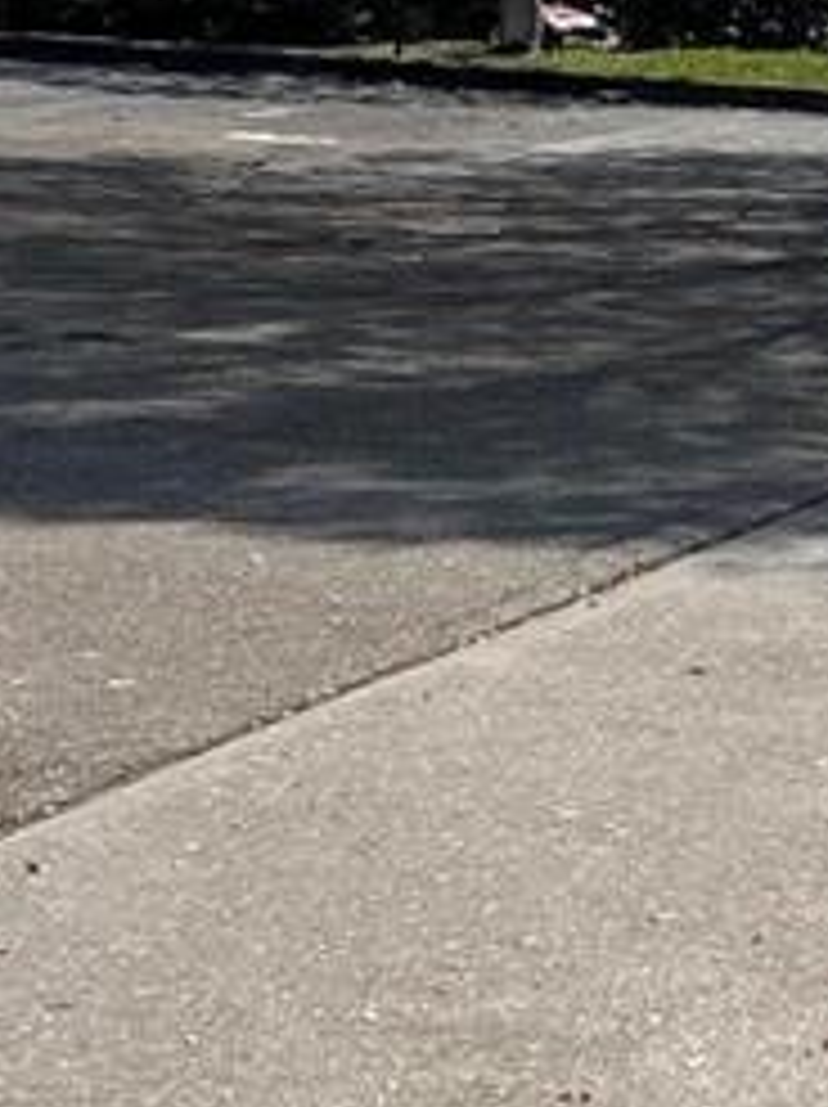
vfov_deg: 15.5
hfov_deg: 11.2
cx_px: 1264
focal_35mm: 127
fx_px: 4057
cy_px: 356
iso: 50
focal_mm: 5.7
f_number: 1.5
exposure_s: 1/6993
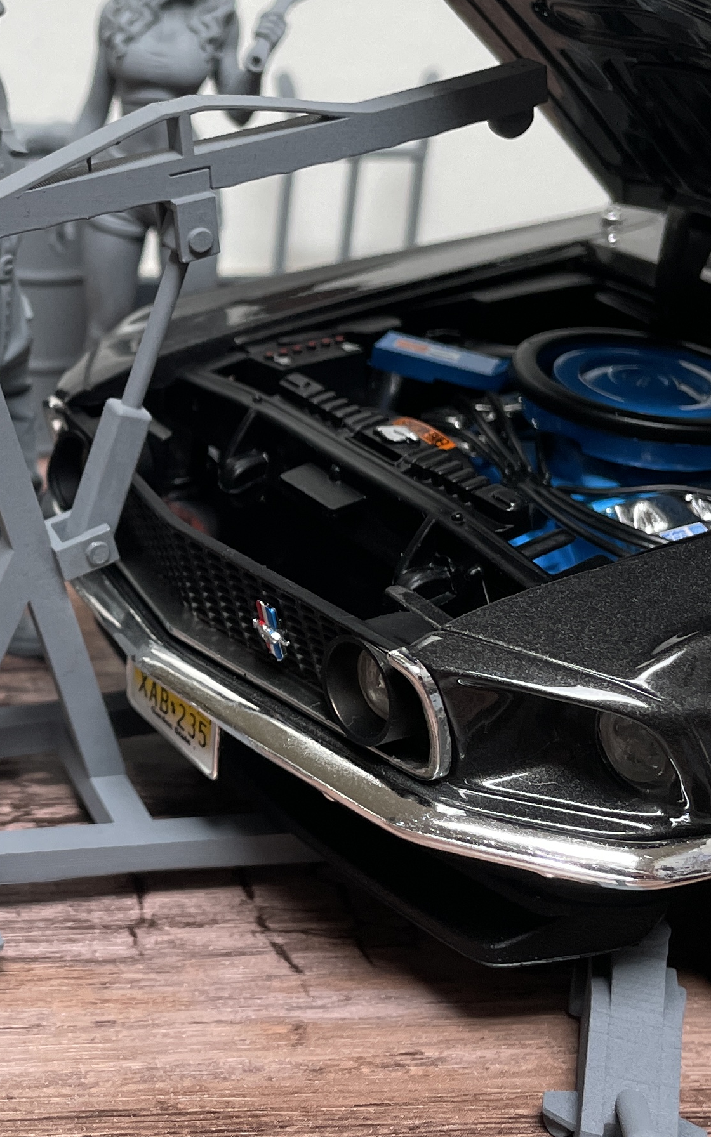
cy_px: 480
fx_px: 1922
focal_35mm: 62
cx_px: 11
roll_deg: -2.4
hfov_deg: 20.3
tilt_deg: -25.4
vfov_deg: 32.9
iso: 80
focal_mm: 4.2
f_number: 1.6
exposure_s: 1/100
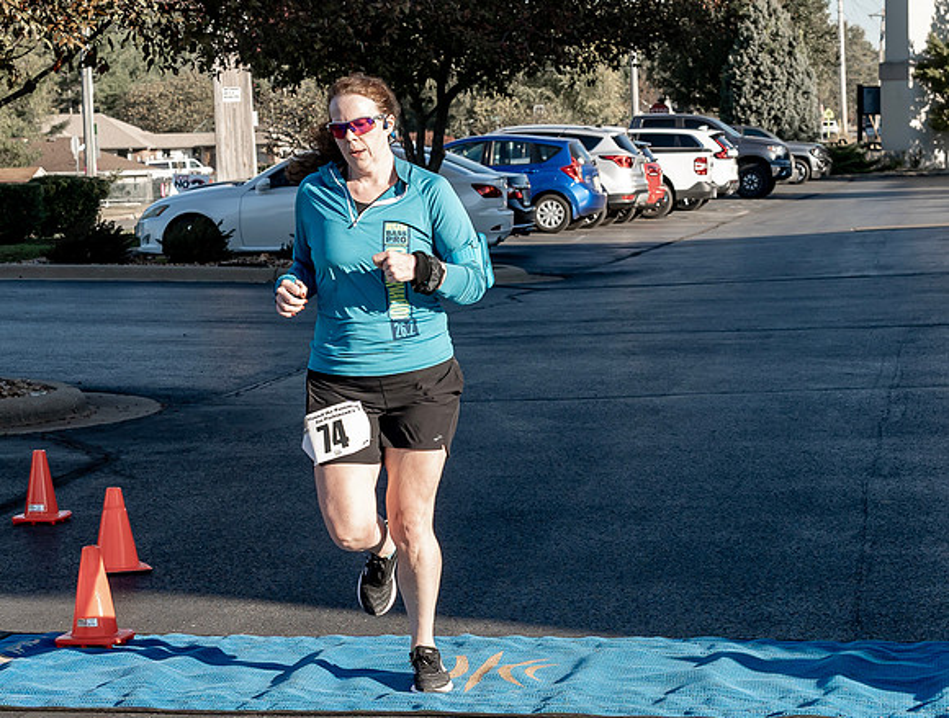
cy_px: 552
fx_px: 2781
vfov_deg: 14.6
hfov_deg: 19.4
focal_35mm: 101
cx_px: 509
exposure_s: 1/800
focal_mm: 35
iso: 250
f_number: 4.5
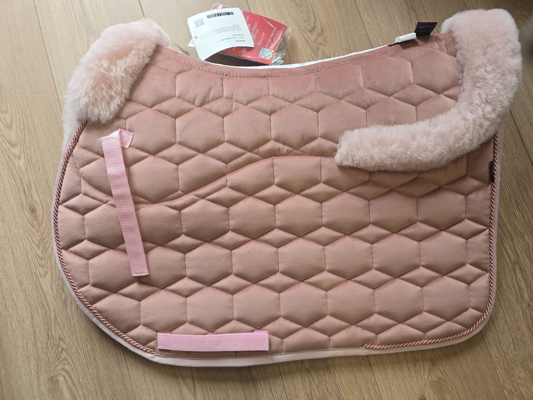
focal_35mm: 23
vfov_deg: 58.9
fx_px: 354
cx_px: 266
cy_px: 200
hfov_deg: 73.9
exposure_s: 1/100
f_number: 1.7
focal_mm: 6.3
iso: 64
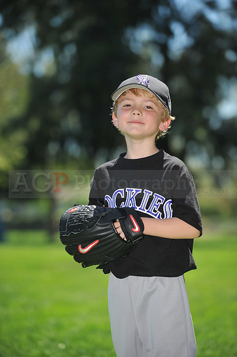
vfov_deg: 15.8
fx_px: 1285
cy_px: 178
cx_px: 118
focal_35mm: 130
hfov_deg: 10.5
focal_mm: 130
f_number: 4
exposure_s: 1/1250
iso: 200
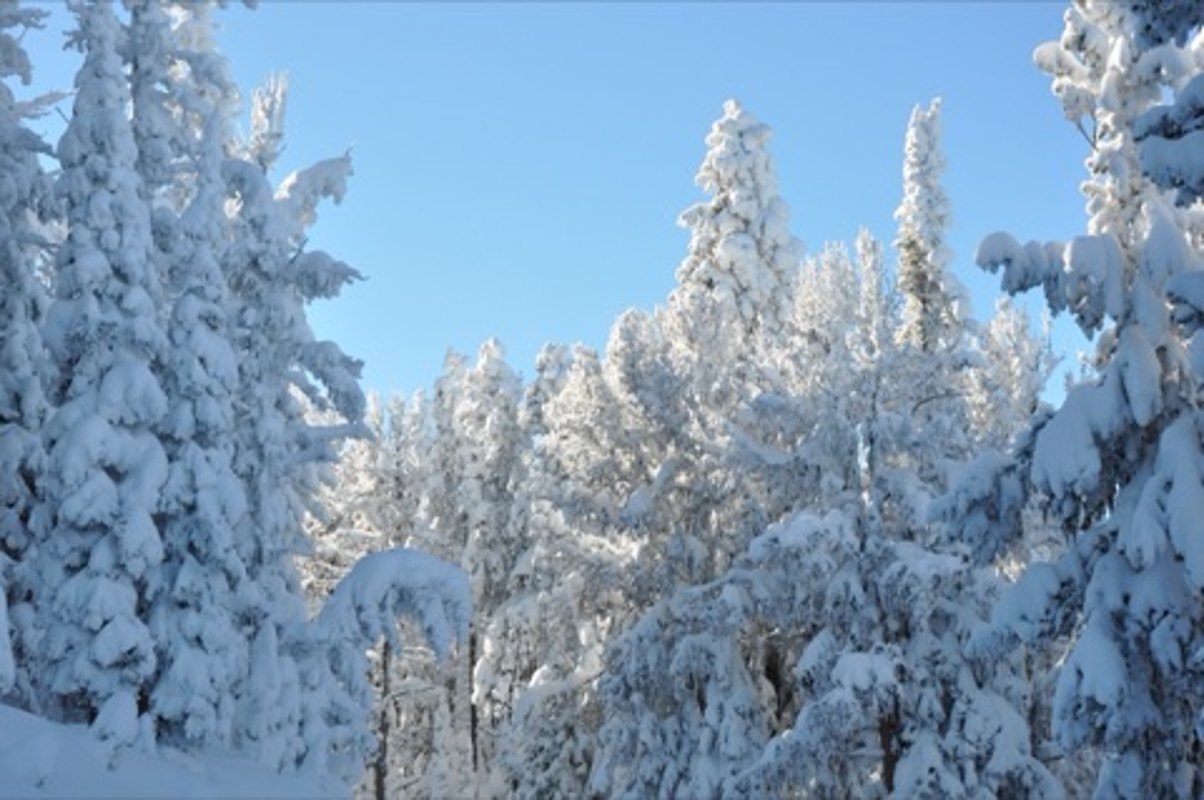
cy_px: 400
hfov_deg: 26.0
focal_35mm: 78
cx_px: 602
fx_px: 2606
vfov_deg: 17.5
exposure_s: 1/320
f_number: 9
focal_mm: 52
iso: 200
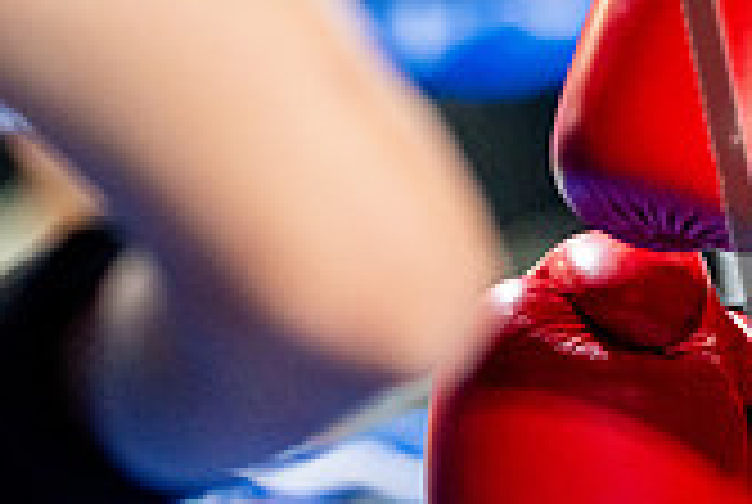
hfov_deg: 4.5
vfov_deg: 3.0
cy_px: -173
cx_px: 653
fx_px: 9500
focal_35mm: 454
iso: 4000
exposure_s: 1/1000
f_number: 2
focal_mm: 131
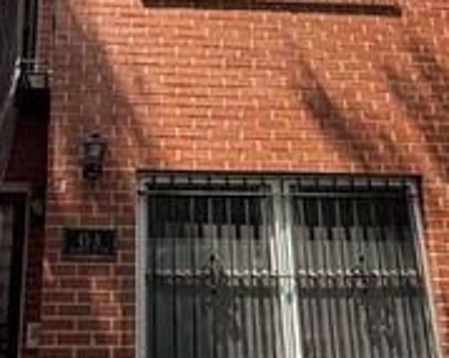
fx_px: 677
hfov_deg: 36.1
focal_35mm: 51
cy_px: 19
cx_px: 133
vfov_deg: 28.2
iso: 50
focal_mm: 2.22
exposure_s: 1/405
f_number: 2.2
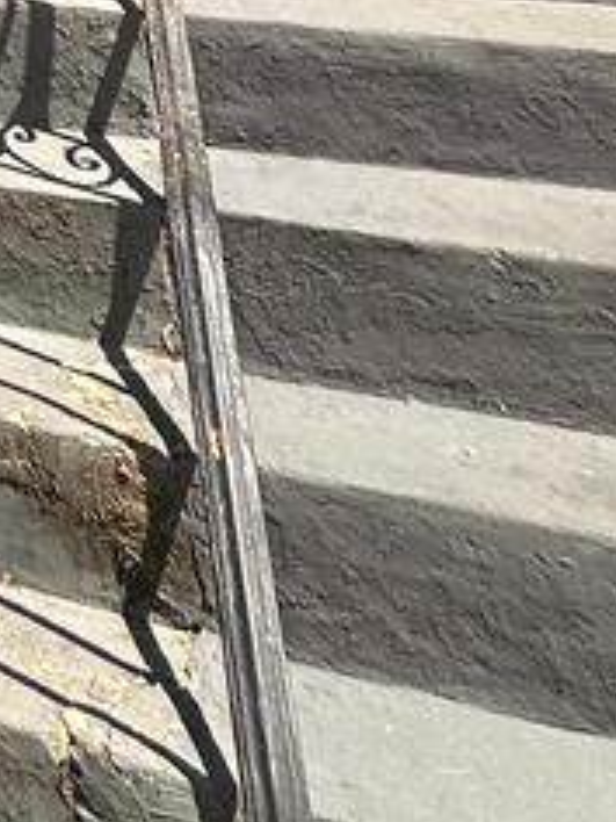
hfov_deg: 16.9
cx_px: -626
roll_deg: -1.7
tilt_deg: +19.6
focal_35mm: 64
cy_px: -853
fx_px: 1519
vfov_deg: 18.5
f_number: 2.2
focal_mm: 2.22
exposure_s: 1/686
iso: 40
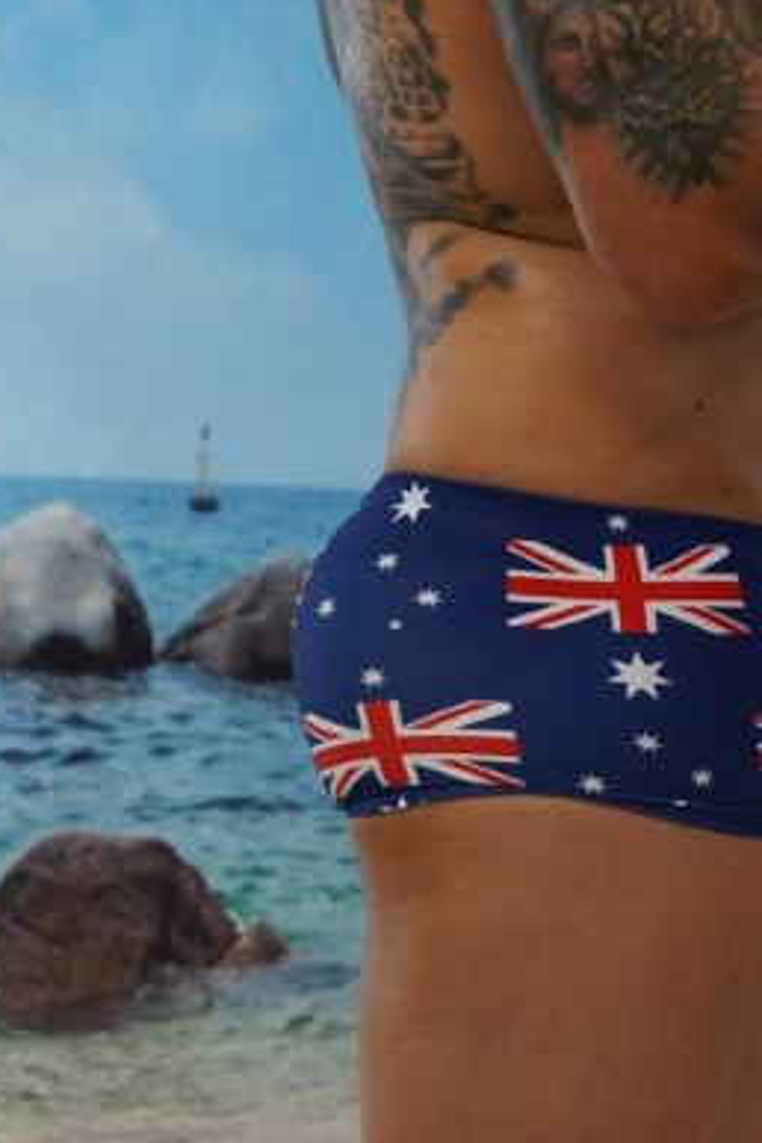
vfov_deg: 17.2
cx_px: 573
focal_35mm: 119
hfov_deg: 11.5
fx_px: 3778
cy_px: 629
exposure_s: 1/125
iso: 800
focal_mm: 40
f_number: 5
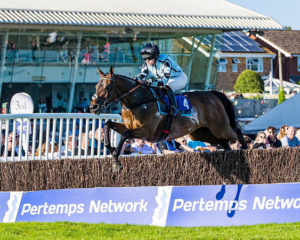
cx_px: 176
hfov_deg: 8.6
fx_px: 1988
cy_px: 105
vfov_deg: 6.9
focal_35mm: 224
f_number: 4
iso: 200
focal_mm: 120
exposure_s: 1/2000
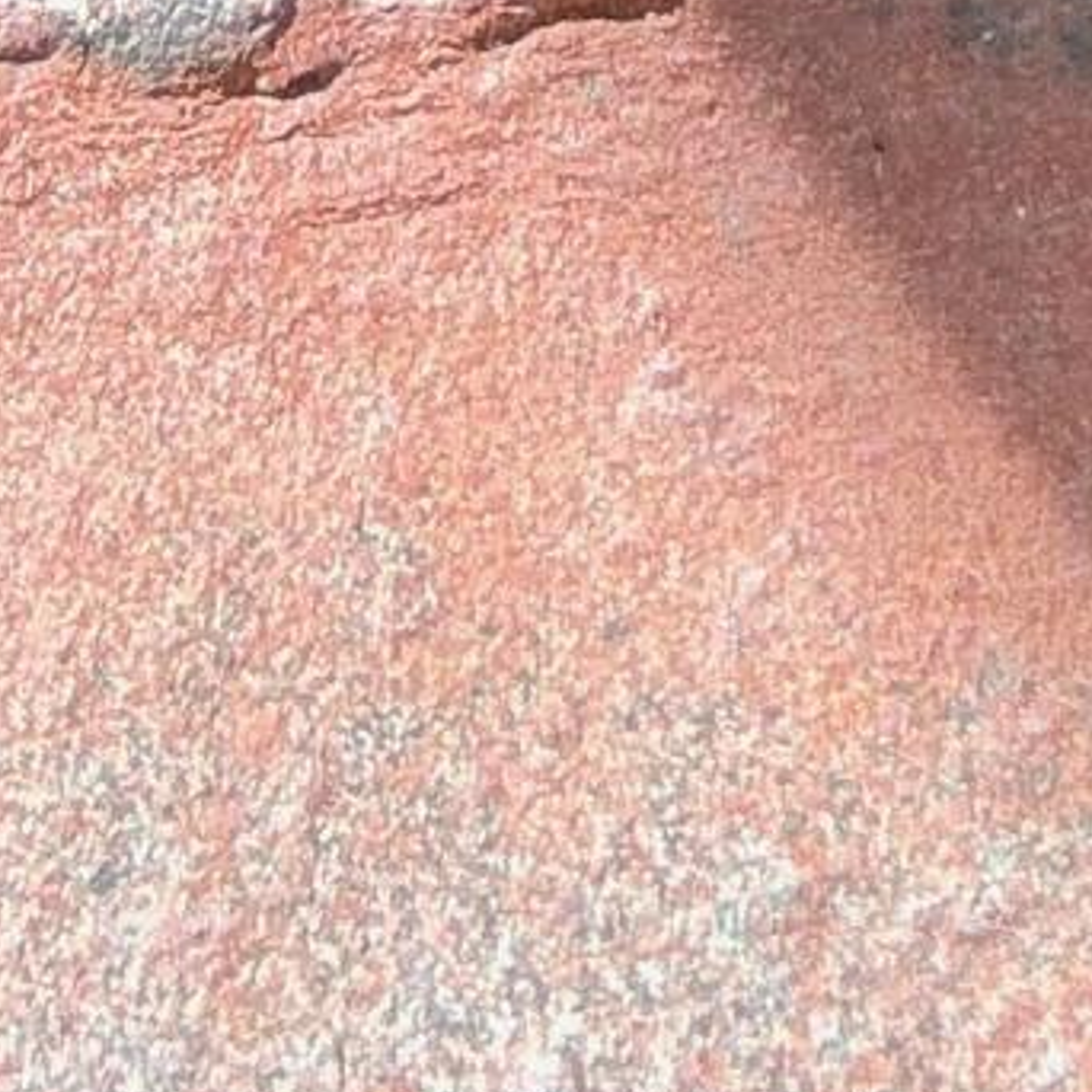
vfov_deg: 9.1
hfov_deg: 11.0
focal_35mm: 159
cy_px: -2028
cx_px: 843
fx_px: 5675
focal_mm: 2.69
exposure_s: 1/121
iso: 40
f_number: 1.9
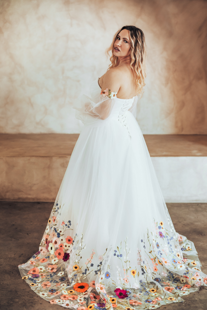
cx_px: 104
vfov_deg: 39.6
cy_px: 155
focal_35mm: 50
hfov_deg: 27.0
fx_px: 431
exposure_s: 1/500
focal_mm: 50
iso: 1000
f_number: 2.8
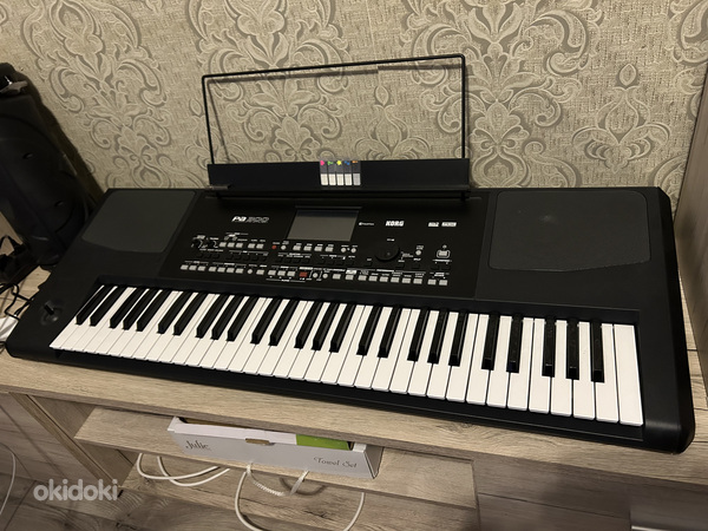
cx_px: 354
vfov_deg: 53.1
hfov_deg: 67.3
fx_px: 532
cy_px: 266
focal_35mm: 26
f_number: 1.5
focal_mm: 5.7
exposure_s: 1/33
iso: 400
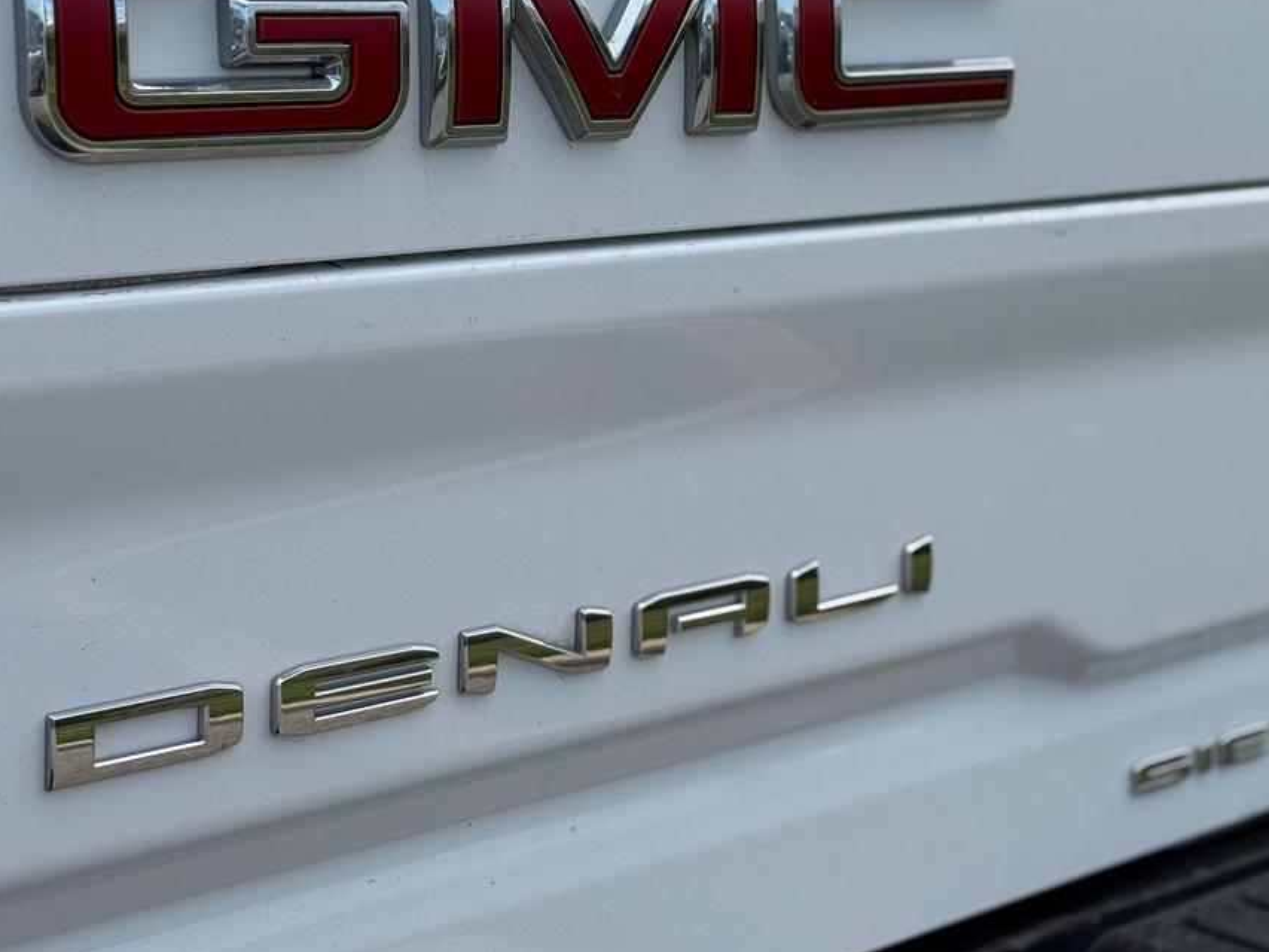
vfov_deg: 20.3
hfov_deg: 27.0
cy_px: 269
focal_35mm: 72
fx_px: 2640
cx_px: 710
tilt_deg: -4.0
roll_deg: +0.2
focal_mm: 6.76
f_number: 1.78
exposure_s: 1/3378
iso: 64
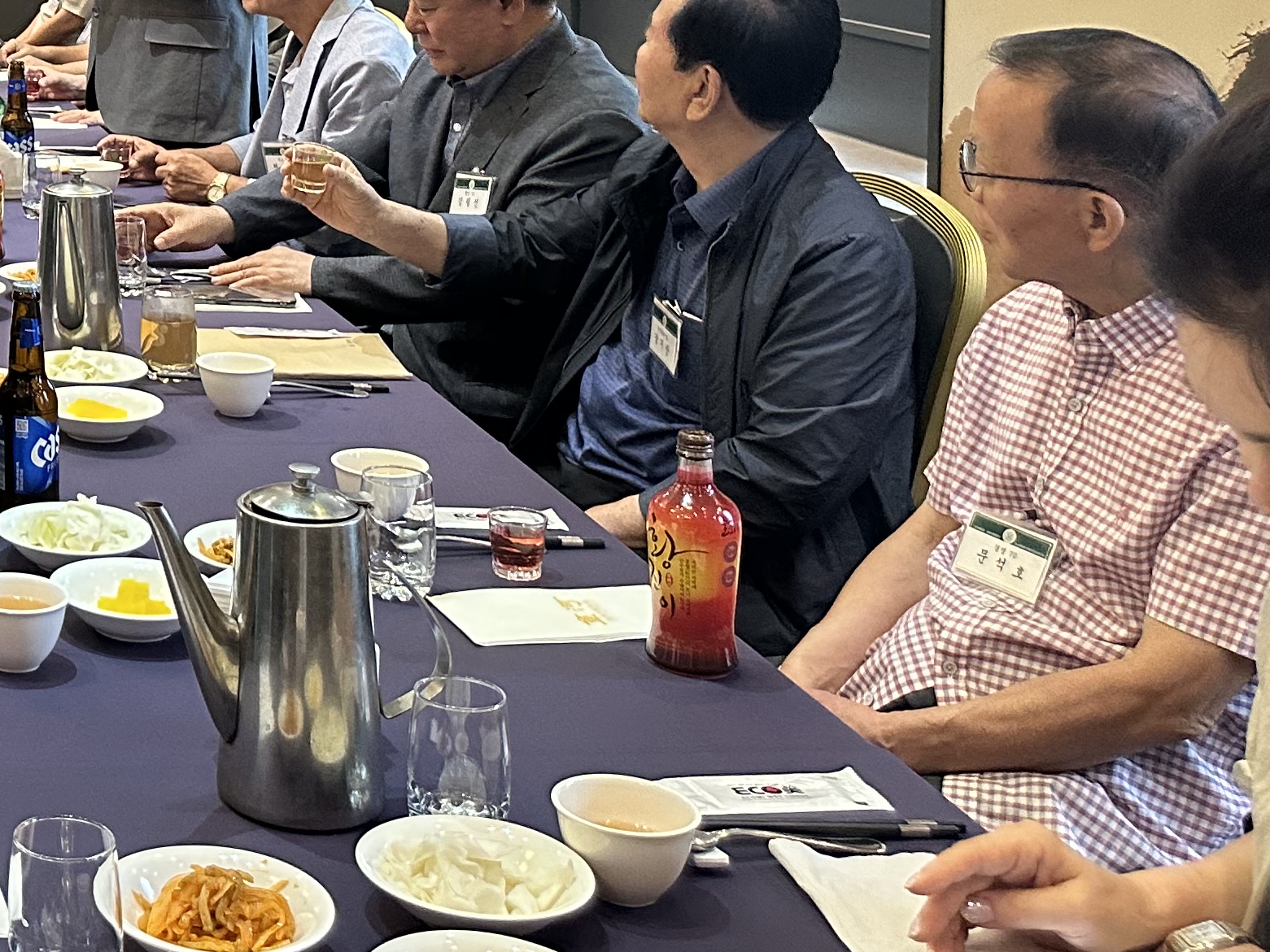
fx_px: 2275
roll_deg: -0.4
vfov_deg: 22.3
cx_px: -277
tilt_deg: -2.6
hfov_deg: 27.3
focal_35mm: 62
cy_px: -94
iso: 400
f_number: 1.78
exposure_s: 1/60
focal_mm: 6.86
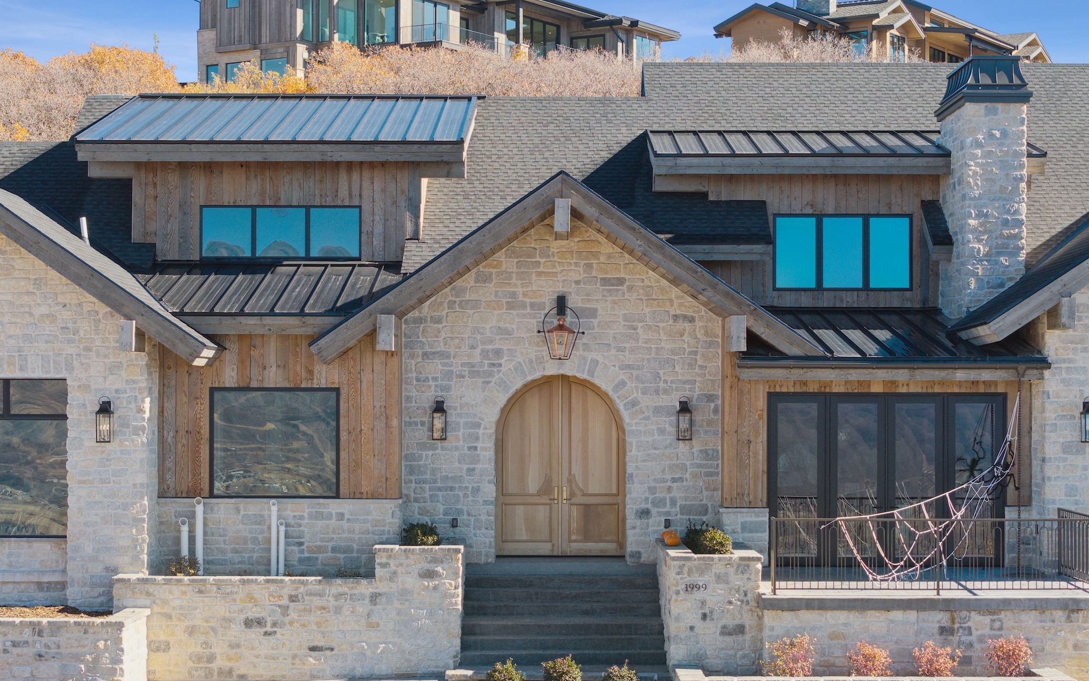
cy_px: 375
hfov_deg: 27.5
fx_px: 2226
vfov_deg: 17.4
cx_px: 545
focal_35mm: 75
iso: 100
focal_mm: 19.4
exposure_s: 1/320
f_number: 2.8
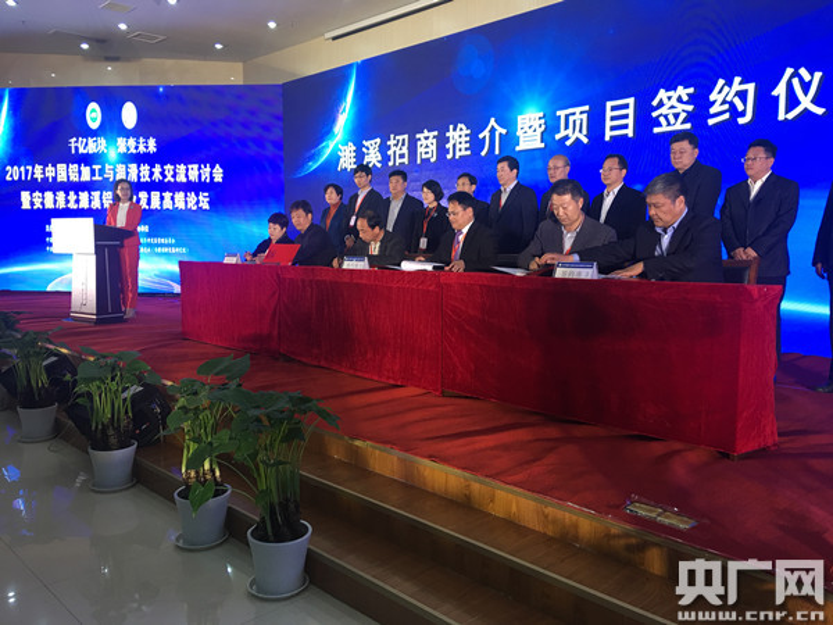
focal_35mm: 29
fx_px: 698
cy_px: 312
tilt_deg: -5.2
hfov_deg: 61.7
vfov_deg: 48.2
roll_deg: -1.2
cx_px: 416
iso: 40
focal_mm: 4.15
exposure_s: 1/17
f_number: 2.2
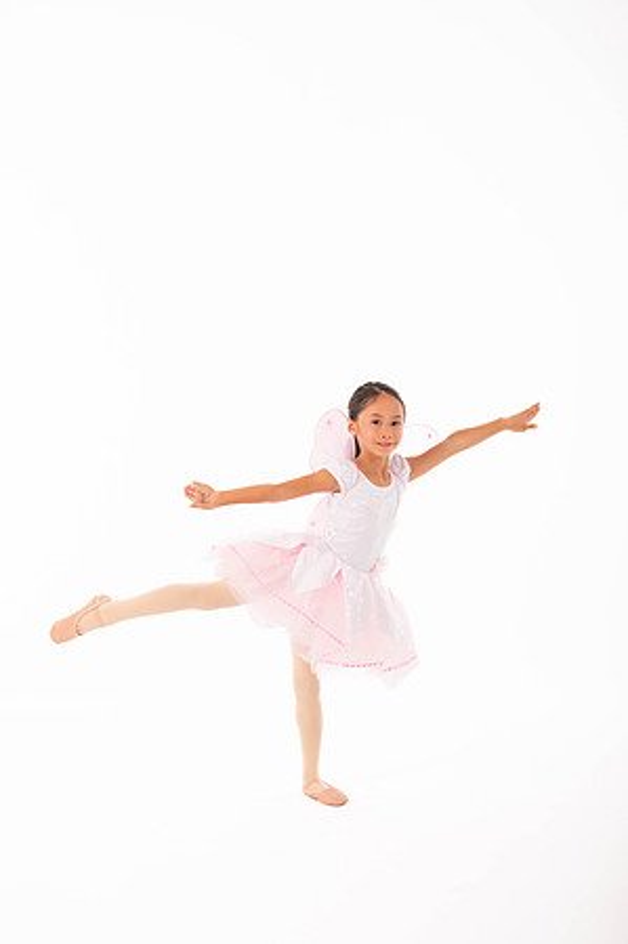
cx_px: 314
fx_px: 1574
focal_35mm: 60
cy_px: 472
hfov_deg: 22.6
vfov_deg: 33.4
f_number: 6.3
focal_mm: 60
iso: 160
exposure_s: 1/200
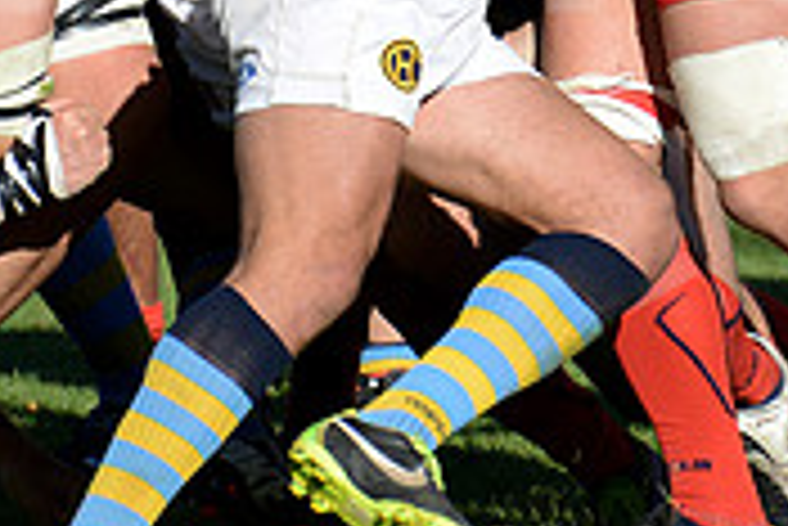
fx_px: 21797
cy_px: -142
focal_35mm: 995
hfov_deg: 2.1
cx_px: 351
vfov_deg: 1.4
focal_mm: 300
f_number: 5.6
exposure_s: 1/1250
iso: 400
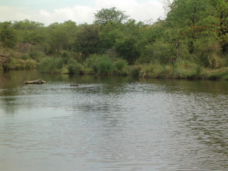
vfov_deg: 13.0
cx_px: 114
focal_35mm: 114
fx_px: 751
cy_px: 86
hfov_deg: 17.3
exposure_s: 1/125
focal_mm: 17.4
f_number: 9
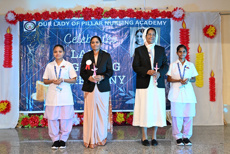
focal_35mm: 42
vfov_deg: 31.9
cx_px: 115
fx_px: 268
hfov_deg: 46.4
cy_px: 77
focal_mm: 42
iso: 1100
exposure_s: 1/125
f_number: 4
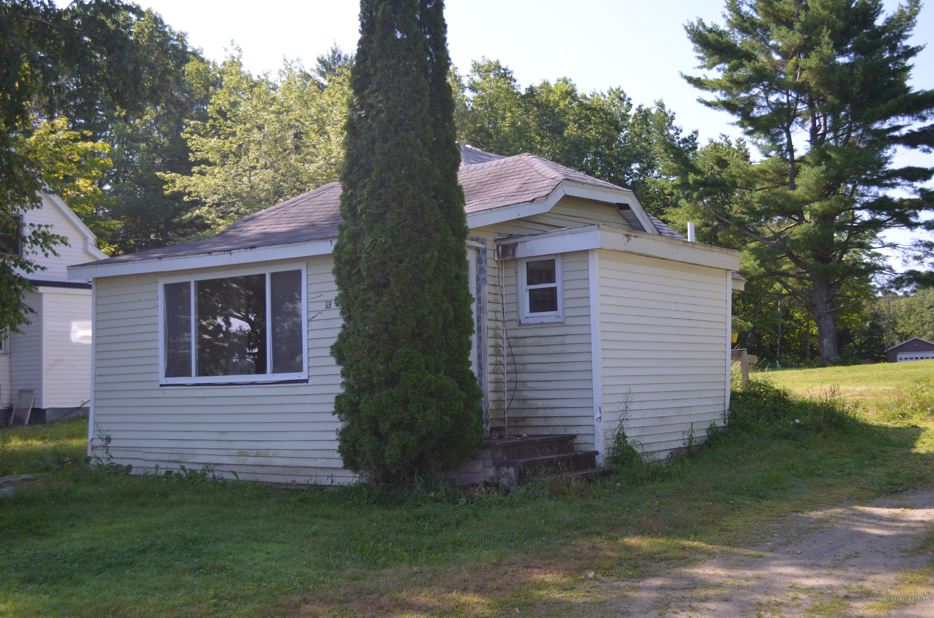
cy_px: 309
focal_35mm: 45
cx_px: 467
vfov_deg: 29.7
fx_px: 1165
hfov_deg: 43.7
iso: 200
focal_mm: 30
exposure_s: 1/500
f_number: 4.5
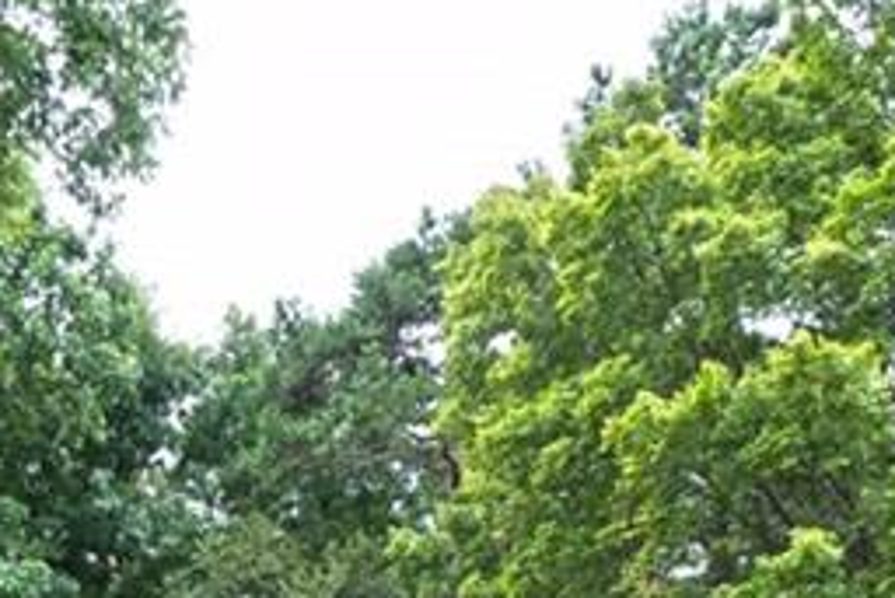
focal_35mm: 60
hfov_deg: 31.2
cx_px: 24
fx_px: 1492
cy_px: 1130
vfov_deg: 17.5
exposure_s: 1/60
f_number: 8
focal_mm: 10
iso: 400
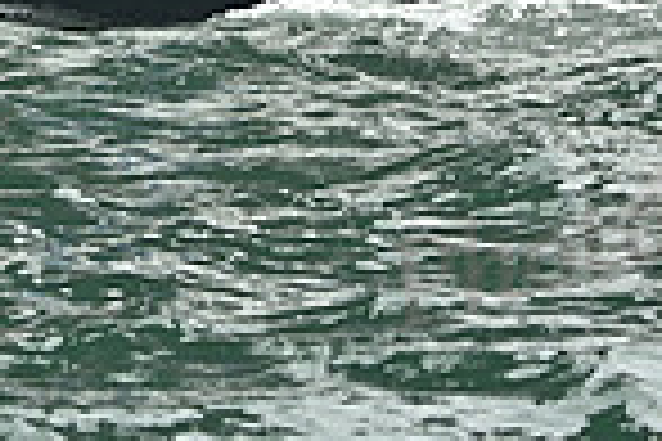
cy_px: -416
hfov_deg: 7.4
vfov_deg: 4.9
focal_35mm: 277
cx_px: 162
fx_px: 5093
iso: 320
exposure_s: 1/1000
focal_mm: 70
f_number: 7.1
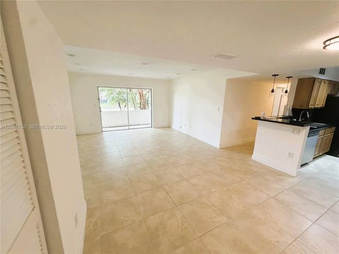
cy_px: 127
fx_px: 137
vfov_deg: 85.7
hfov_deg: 102.1
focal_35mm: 14
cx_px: 170
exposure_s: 1/120
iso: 200
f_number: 2.2
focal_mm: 2.22
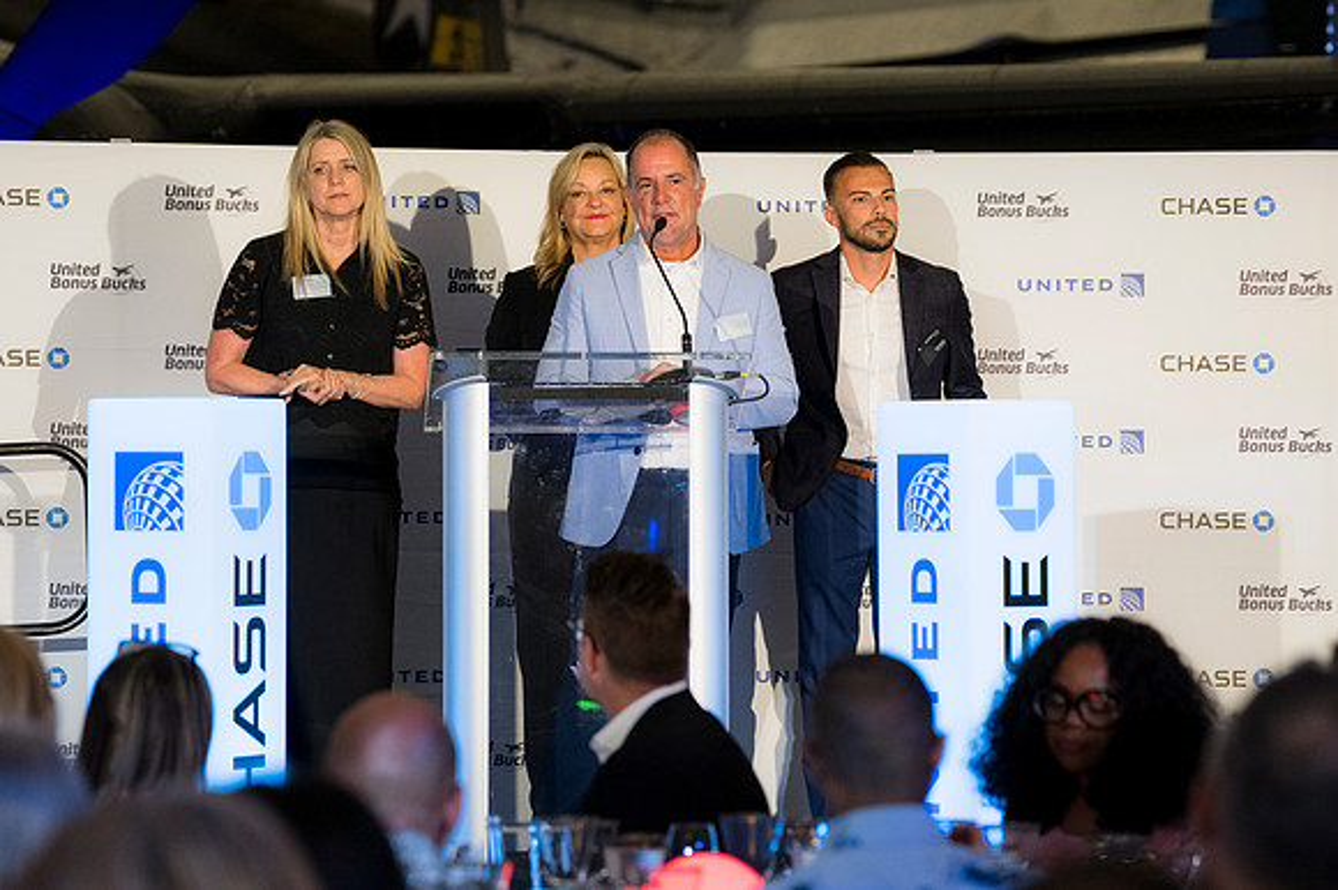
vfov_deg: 9.3
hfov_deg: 13.9
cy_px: 445
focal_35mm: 148
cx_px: 669
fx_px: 5497
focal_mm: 99
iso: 800
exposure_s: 1/160
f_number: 2.8
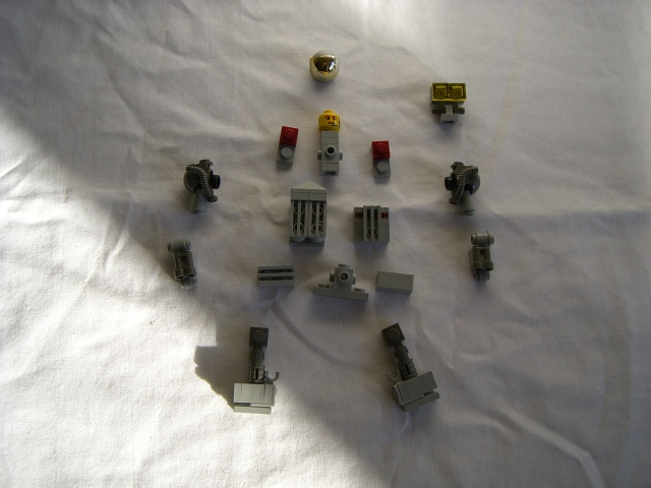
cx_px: 326
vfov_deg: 37.7
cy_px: 244
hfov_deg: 49.0
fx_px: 715
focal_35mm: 38
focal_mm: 6.2
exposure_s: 1/200
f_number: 4.3
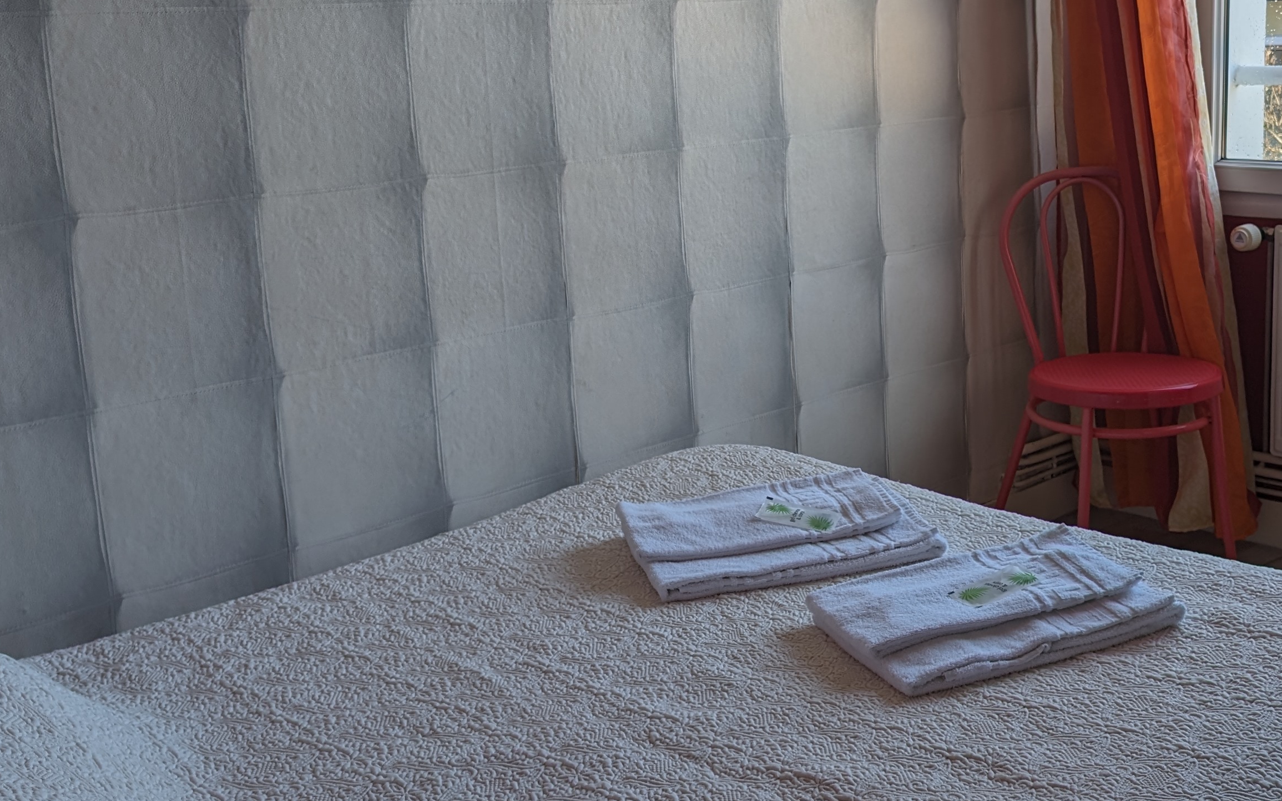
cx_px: 810
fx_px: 1572
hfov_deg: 44.0
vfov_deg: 28.5
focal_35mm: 45
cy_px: 301
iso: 25
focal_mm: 6.9
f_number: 1.68
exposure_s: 1/157
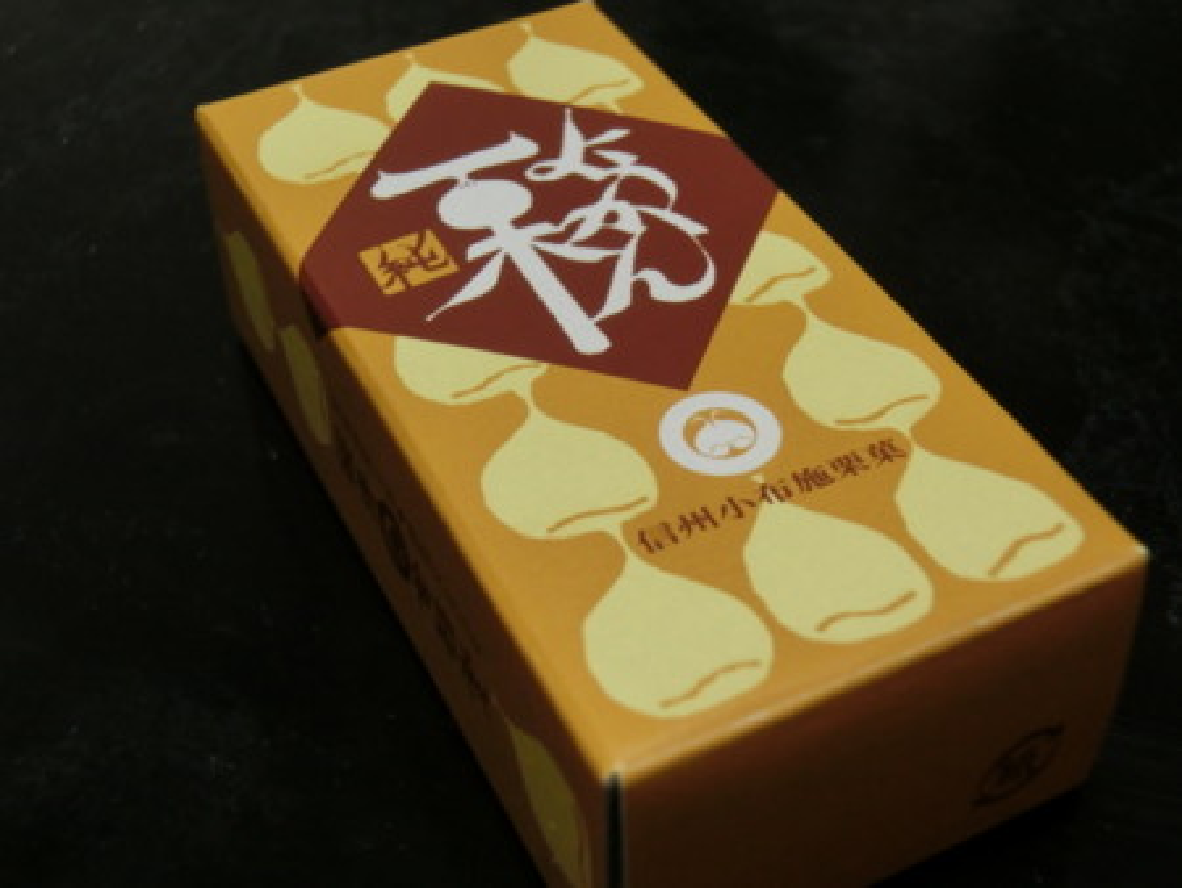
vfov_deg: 28.1
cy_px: 444
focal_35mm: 52
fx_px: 1777
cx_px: 591
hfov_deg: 36.8
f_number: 4.3
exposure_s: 1/30
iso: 400
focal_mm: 9.16
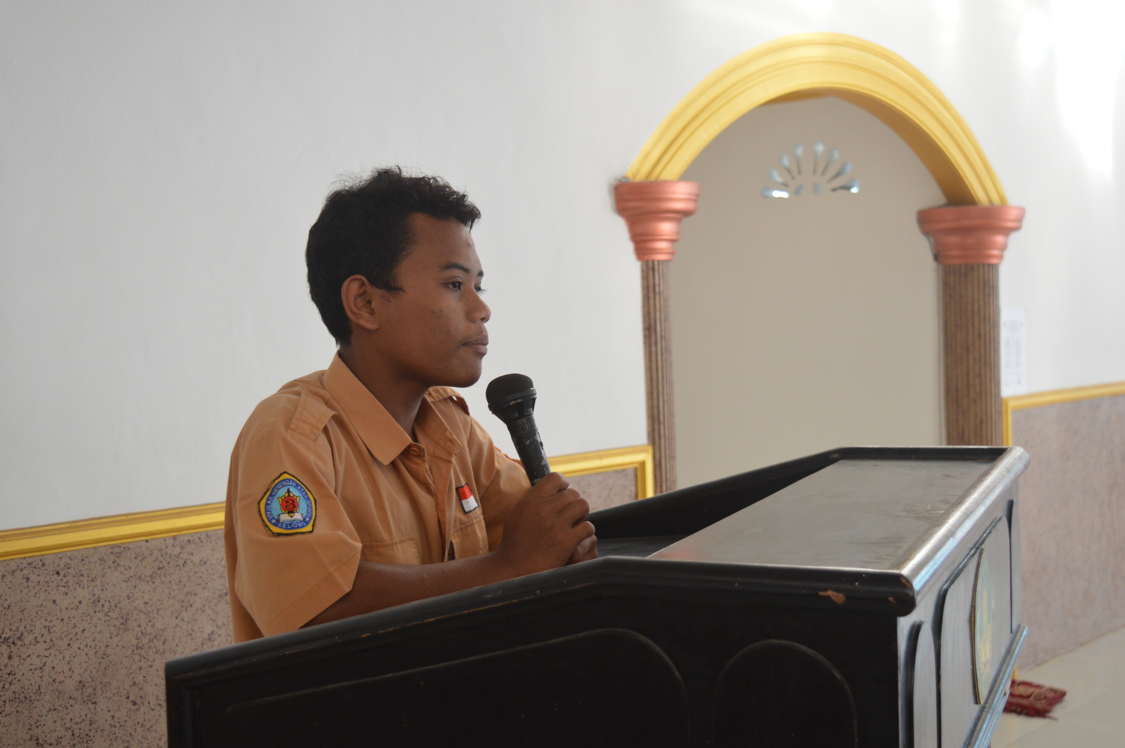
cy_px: 374
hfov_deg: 43.6
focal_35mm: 45
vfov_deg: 29.8
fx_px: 1405
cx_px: 562
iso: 720
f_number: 4.2
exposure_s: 1/60
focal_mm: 30
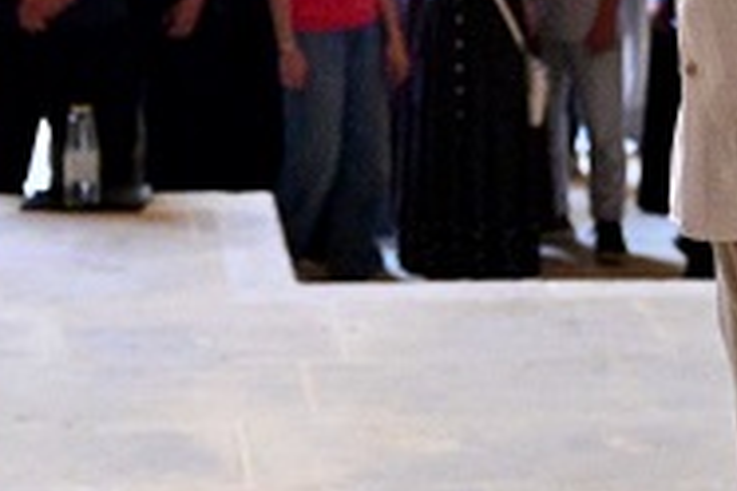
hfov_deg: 14.8
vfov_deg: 9.8
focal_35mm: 138
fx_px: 2825
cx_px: 131
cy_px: -85
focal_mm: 20
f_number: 2.8
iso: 4000
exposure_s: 1/80
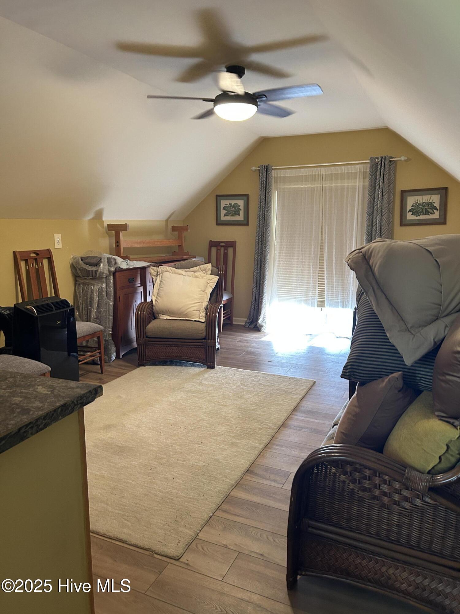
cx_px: 230
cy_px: 307
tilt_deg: -9.6
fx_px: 461
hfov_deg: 53.1
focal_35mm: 26
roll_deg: -1.2
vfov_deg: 67.3
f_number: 1.5
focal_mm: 5.7
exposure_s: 1/60
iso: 400
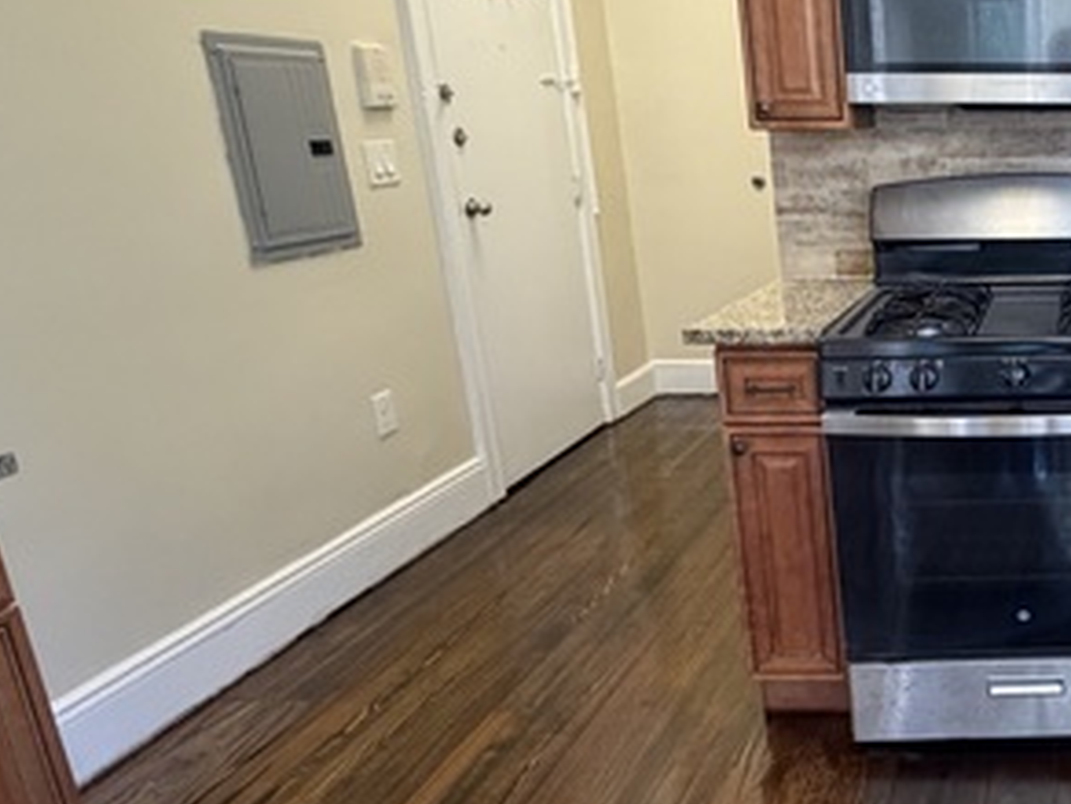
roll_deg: +0.3
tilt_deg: -14.6
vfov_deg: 44.1
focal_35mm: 32
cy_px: 371
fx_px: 990
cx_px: 1110
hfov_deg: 46.0
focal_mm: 2.22
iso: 400
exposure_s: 1/60
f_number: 2.2
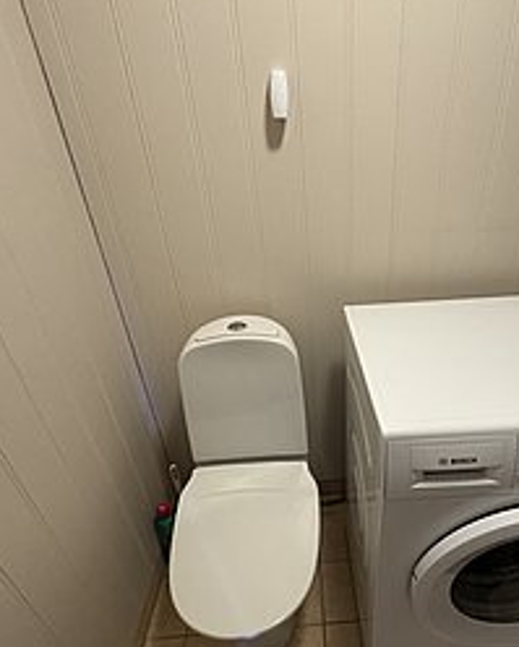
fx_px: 422
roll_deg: +0.2
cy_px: 378
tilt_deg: -32.2
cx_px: 321
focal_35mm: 22
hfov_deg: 62.4
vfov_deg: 74.4
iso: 640
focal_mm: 2.22
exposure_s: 1/50
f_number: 2.2
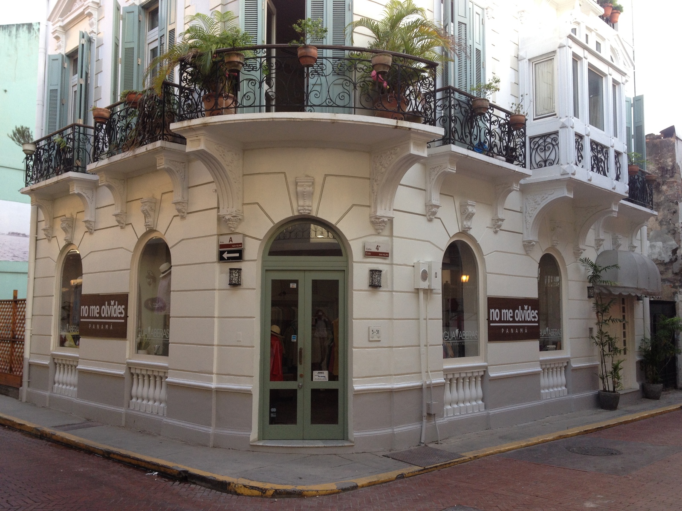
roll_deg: +0.2
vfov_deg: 40.7
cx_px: 341
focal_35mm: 35
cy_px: 256
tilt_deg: +2.6
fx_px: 690
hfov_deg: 52.6
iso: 64
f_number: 2.4
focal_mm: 4.28
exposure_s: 1/120
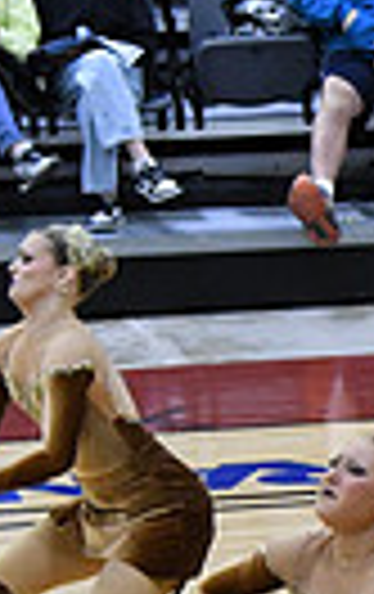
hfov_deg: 2.8
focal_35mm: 470
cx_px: 1275
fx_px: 7632
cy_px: 839
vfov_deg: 4.4
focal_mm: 70
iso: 5000
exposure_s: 1/400
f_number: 4
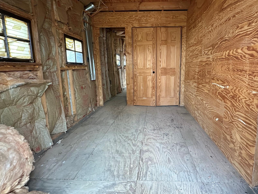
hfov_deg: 87.1
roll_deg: -0.3
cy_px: 84
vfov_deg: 71.3
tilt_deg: -6.8
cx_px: 149
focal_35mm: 18
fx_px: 134
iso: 250
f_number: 2.2
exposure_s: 1/99
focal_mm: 2.22
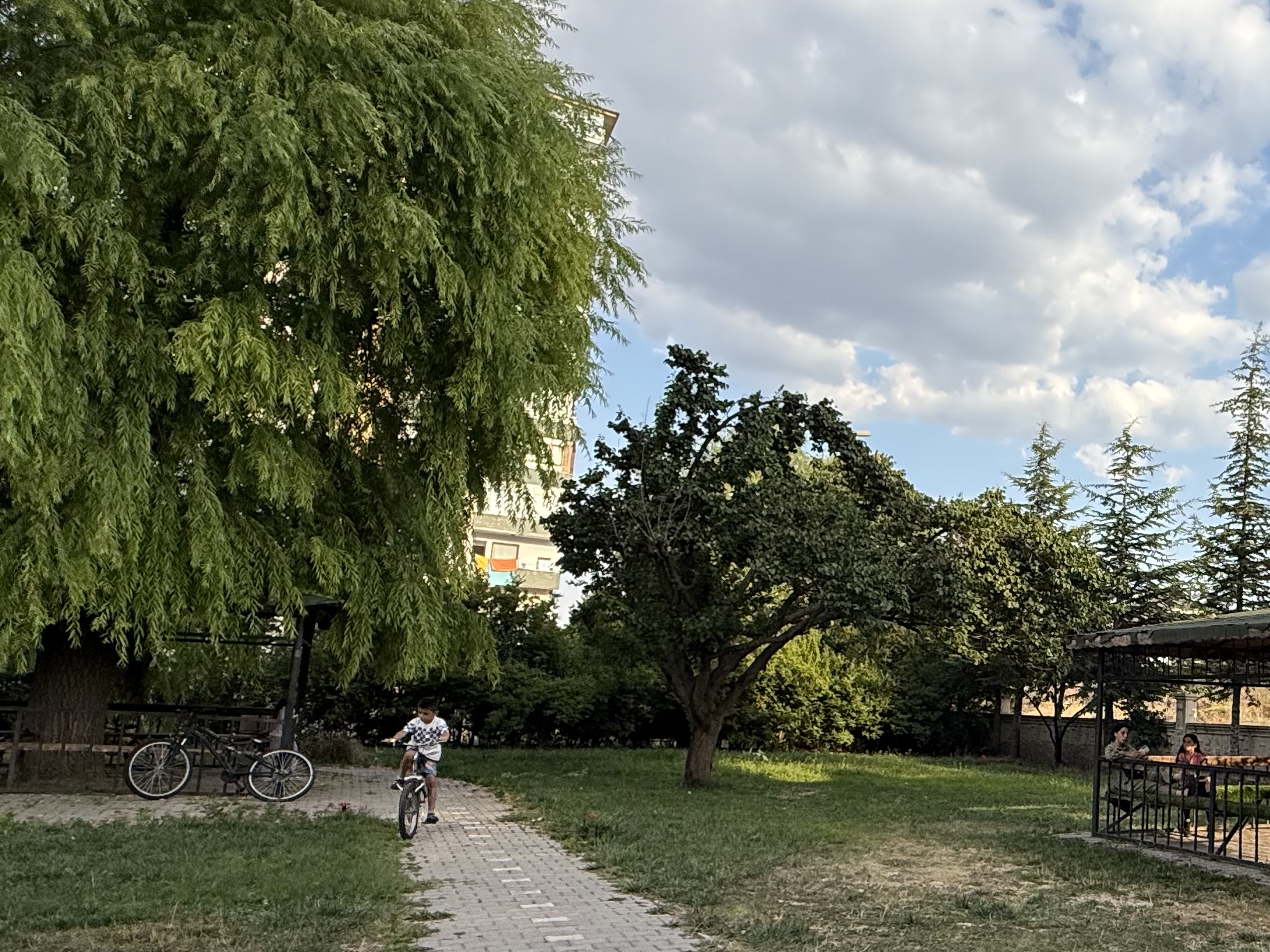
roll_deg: -2.0
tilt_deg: +8.4
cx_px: 1134
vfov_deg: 45.2
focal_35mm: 31
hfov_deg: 51.7
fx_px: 1137
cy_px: 571
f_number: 2.2
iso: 50
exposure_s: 1/709
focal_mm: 2.22
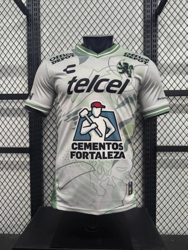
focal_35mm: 23
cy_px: 125
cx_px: 94
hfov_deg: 58.9
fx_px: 167
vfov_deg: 73.9
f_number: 1.65
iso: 500
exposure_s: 1/50
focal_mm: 6.14
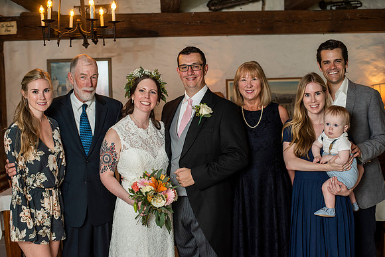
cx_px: 192
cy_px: 128
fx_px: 535
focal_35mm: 50
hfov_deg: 39.6
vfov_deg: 27.0
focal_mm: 50
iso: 500
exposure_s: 1/80
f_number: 3.5
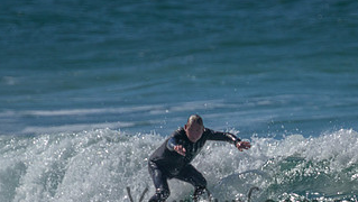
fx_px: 14459
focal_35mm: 1522
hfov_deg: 1.4
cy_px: 195
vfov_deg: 0.8
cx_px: 242
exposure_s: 1/2000
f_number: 11
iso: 1100
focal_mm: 800
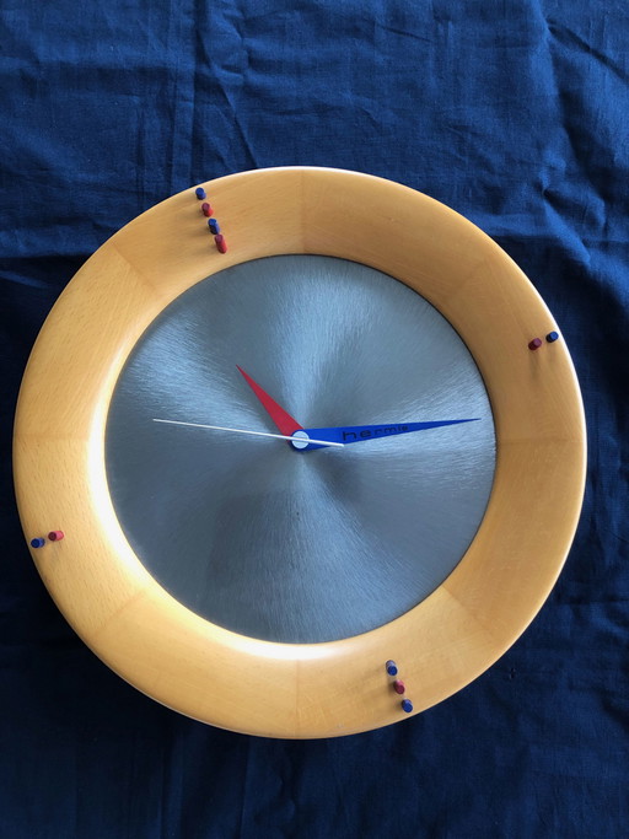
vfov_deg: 63.5
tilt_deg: -81.9
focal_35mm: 28
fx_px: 679
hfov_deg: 49.7
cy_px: 420
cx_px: 314
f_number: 1.8
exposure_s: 1/15
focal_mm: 4
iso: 50
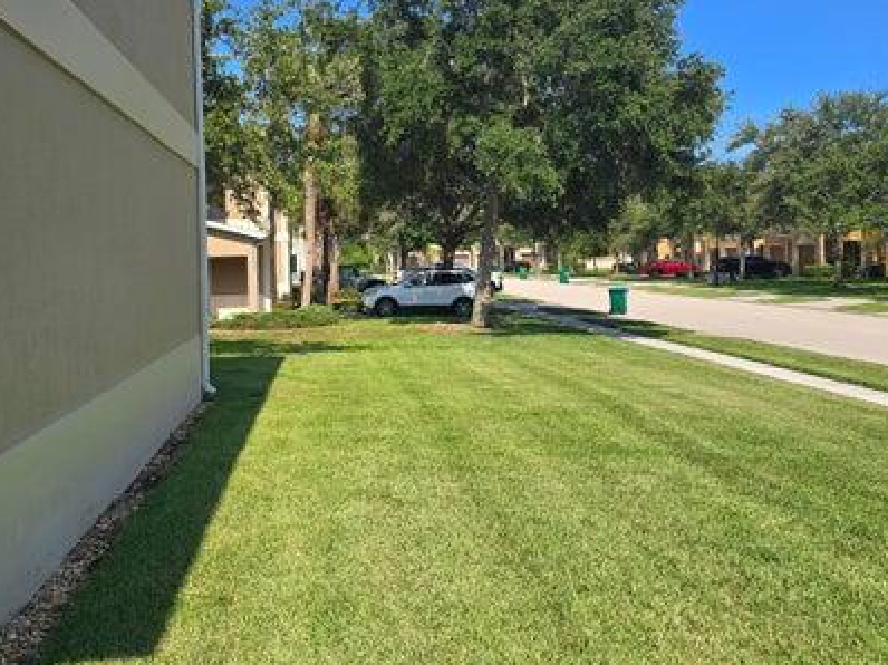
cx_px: 310
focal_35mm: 37
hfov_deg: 49.5
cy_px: 268
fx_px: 949
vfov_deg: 38.5
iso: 12
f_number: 1.7
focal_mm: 6.3
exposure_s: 1/626
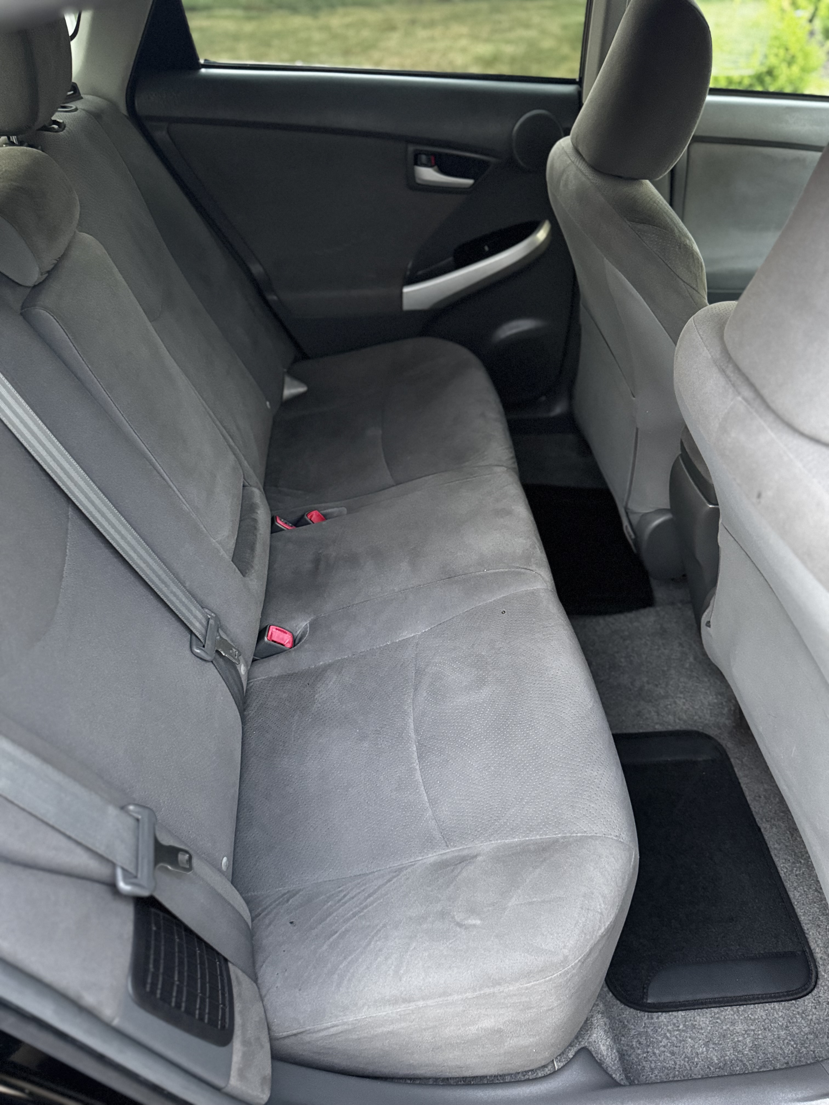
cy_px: 552
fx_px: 766
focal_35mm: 24
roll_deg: -6.8
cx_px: 414
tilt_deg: -43.7
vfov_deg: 71.6
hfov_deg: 56.8
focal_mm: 6.76
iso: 800
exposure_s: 1/30
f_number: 1.78
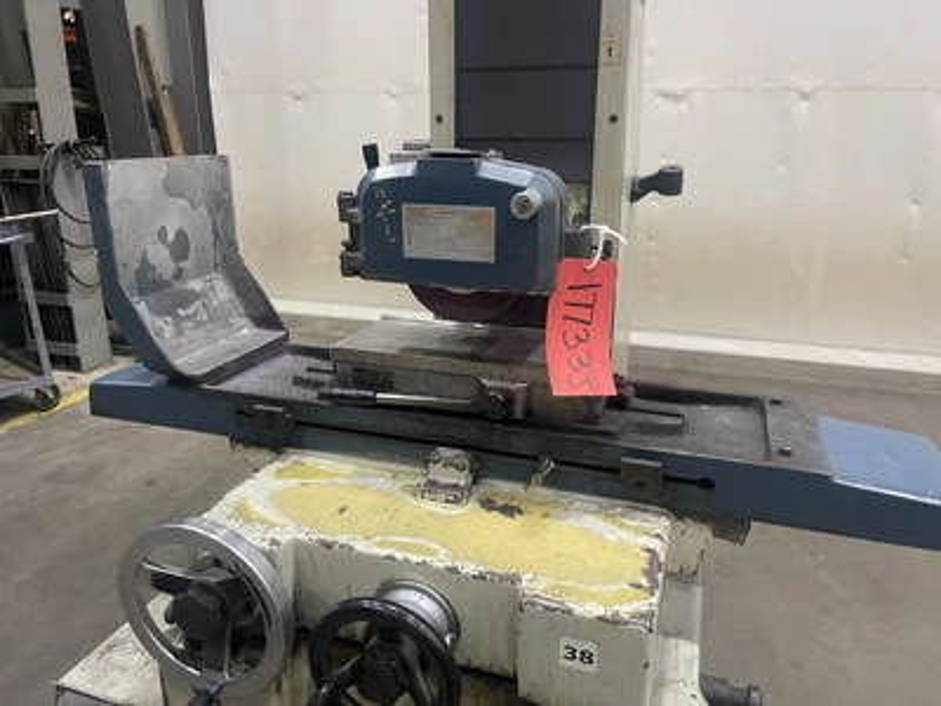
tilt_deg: -18.2
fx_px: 680
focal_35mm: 25
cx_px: 470
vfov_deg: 54.9
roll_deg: -1.2
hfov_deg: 69.4
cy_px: 353
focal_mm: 5.1
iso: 320
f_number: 1.6
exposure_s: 1/60
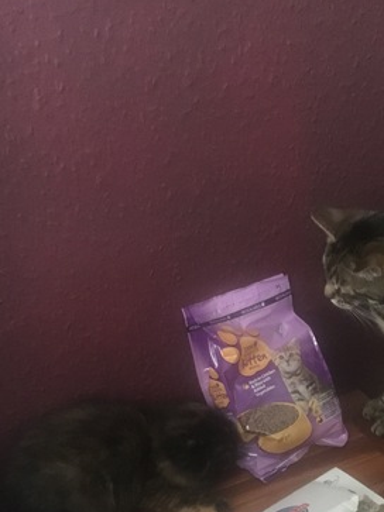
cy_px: 362
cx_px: 295
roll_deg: +2.5
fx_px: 710
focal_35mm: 48
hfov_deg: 29.7
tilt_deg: -31.7
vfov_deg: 39.0
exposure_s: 1/17
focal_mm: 4.15
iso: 800
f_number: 2.2
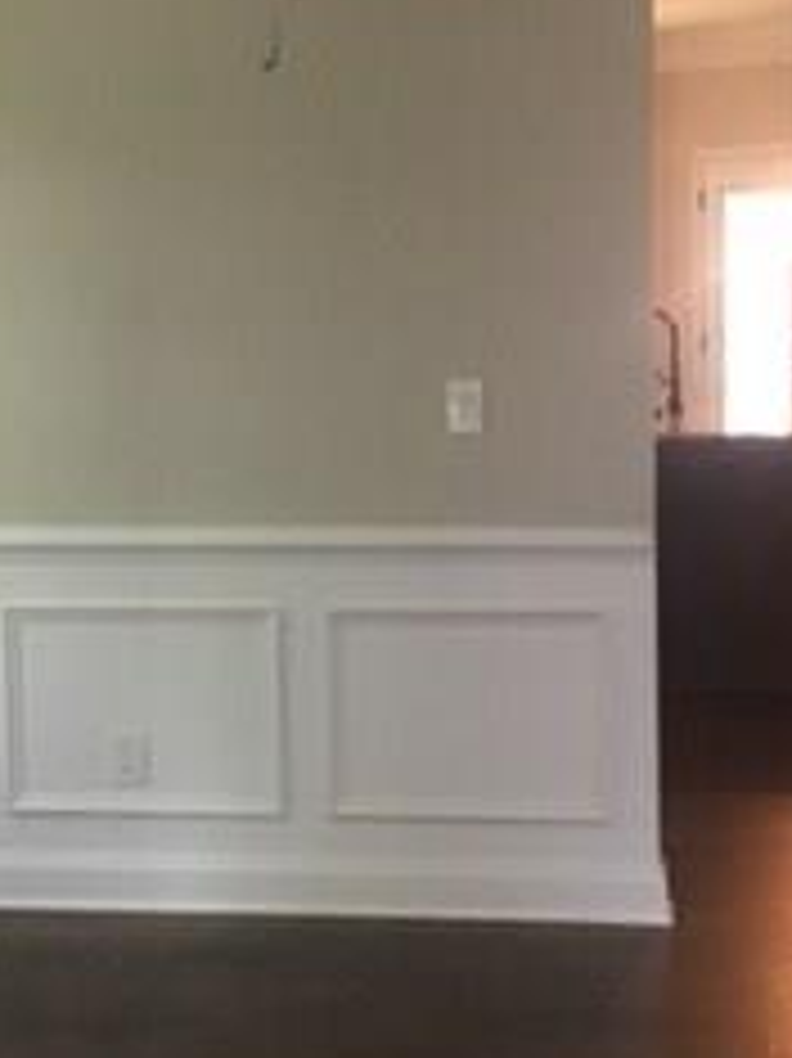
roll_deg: -1.1
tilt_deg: +0.2
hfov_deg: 18.6
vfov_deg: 24.7
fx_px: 2412
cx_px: 338
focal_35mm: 79
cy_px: 468
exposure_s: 1/30
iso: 125
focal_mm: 4.15
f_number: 2.2
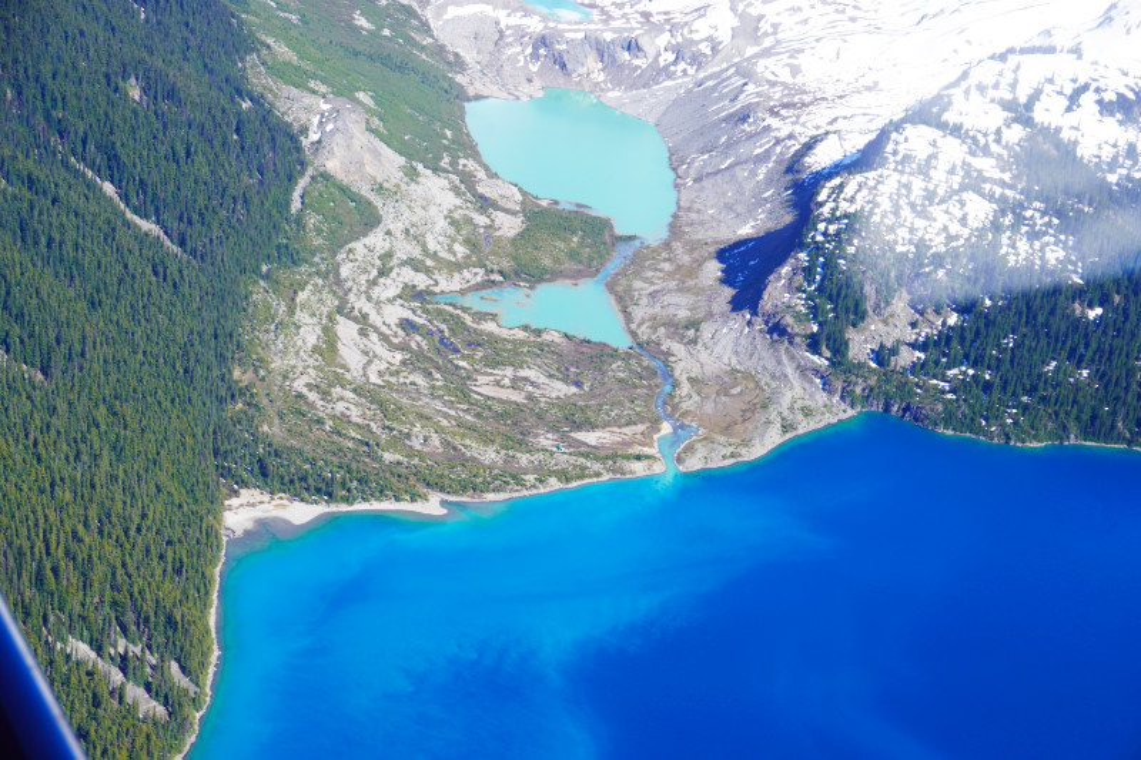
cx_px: 570
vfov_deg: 25.0
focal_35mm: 54
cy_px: 380
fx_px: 1711
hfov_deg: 36.9
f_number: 10
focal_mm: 36
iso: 100
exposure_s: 1/100
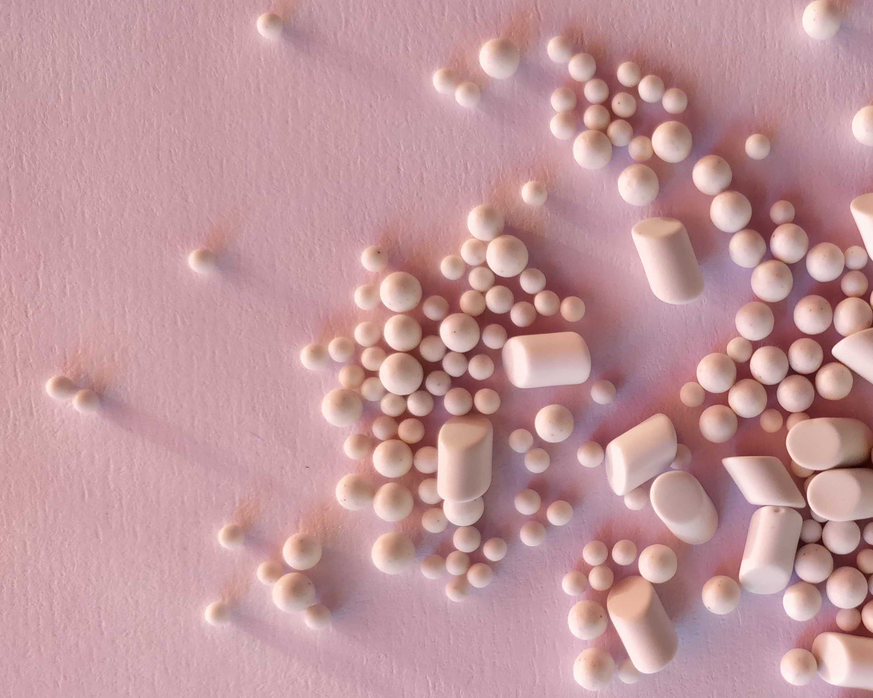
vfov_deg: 36.2
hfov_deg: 42.2
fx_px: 1059
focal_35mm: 41
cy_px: 456
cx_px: 732
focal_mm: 4.1
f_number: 1.7
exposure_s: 1/50
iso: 400
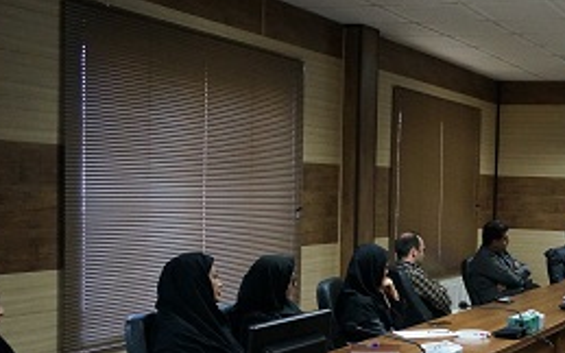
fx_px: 909
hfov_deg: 32.7
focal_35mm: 59
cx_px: 515
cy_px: 240
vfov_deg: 21.9
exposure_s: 1/160
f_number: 4
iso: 3200
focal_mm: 20
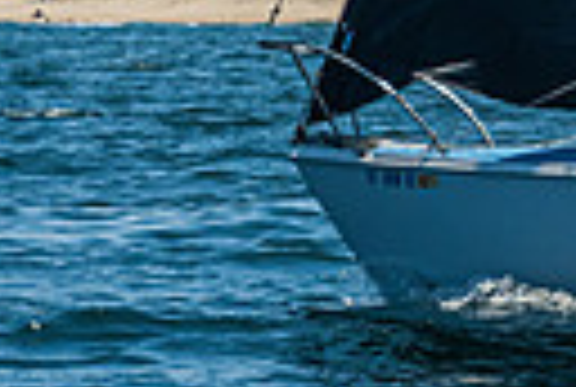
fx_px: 14241
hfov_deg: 2.3
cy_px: -289
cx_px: 967
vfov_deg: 1.6
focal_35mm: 888
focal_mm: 150
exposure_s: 1/1250
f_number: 6.3
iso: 320
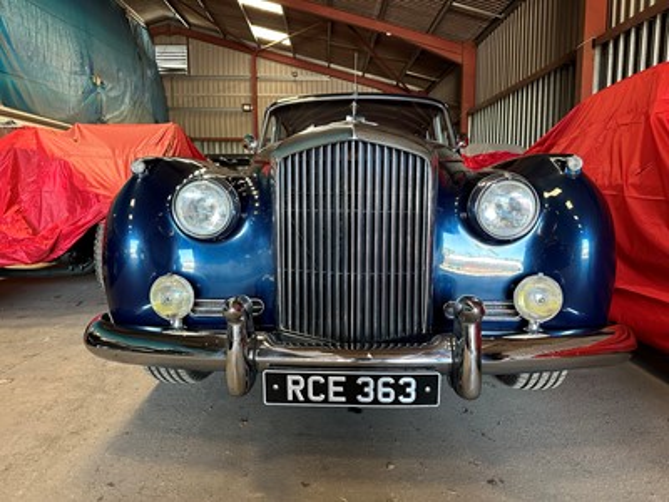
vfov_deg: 56.8
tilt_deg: -7.8
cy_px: 251
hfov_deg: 71.6
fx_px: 464
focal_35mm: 24
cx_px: 334
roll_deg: +0.6
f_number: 1.78
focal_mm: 6.86
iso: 320
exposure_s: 1/60
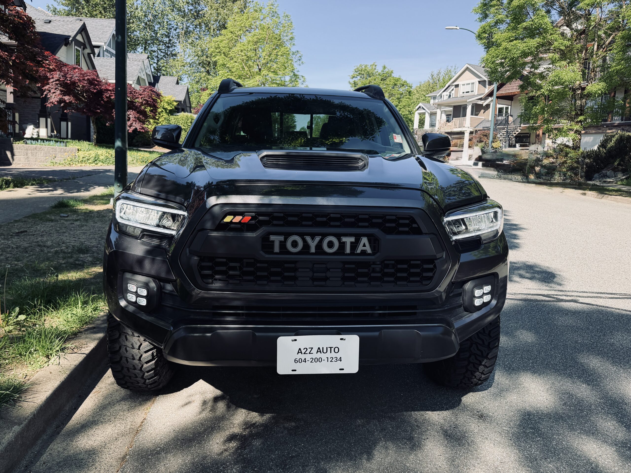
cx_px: 316
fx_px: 437
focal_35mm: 24
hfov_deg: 71.6
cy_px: 236
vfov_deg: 56.8
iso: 100
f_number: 1.78
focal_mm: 6.76
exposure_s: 1/1211
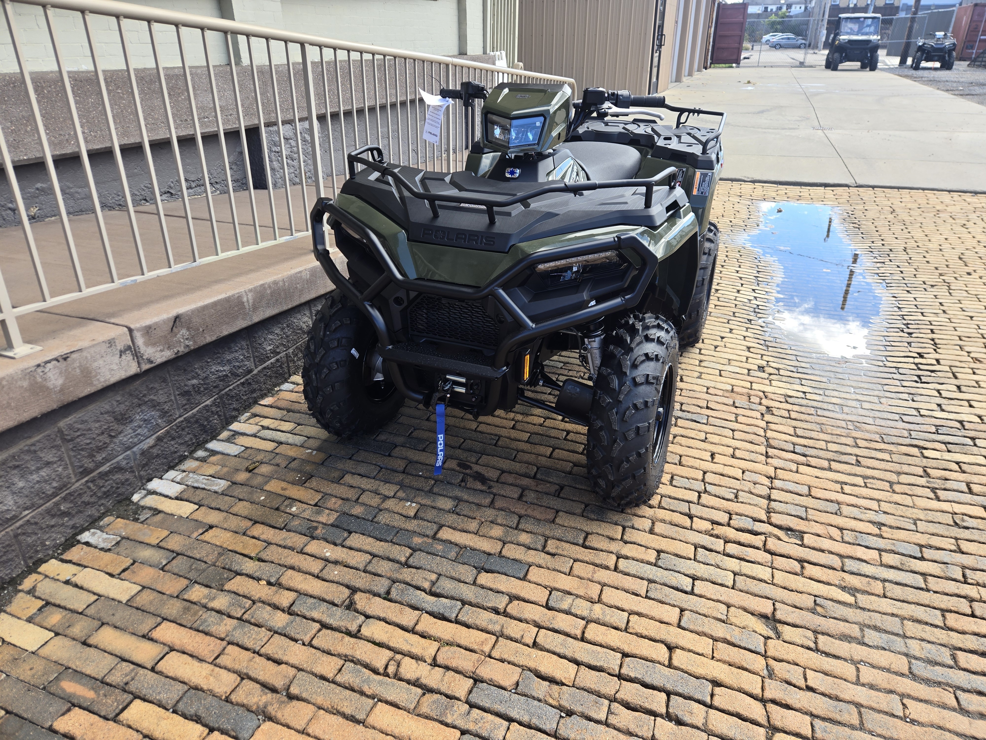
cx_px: 493
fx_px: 655
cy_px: 370
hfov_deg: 73.9
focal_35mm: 23
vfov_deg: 58.9
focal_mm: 5.4
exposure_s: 1/262
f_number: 1.8
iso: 25
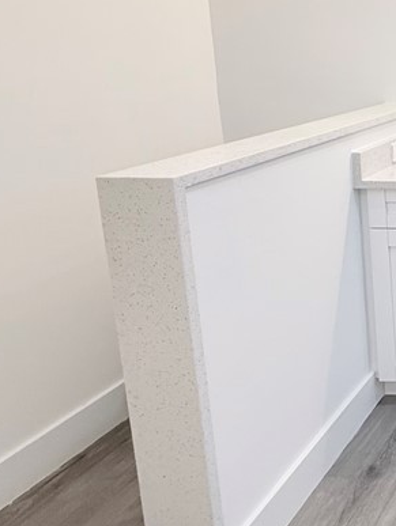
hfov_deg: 24.5
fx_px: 563
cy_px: 126
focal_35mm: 37
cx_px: 657
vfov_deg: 48.0
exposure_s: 1/120
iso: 320
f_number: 2.2
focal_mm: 2.22
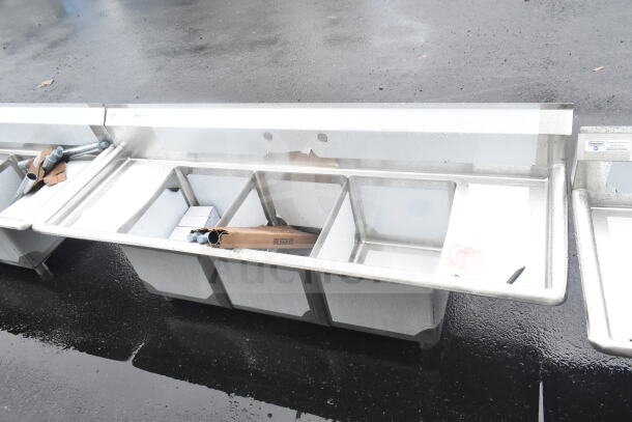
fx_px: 474
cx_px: 316
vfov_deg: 48.0
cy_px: 211
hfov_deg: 67.4
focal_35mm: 27
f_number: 10
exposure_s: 1/400
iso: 1600
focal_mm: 18
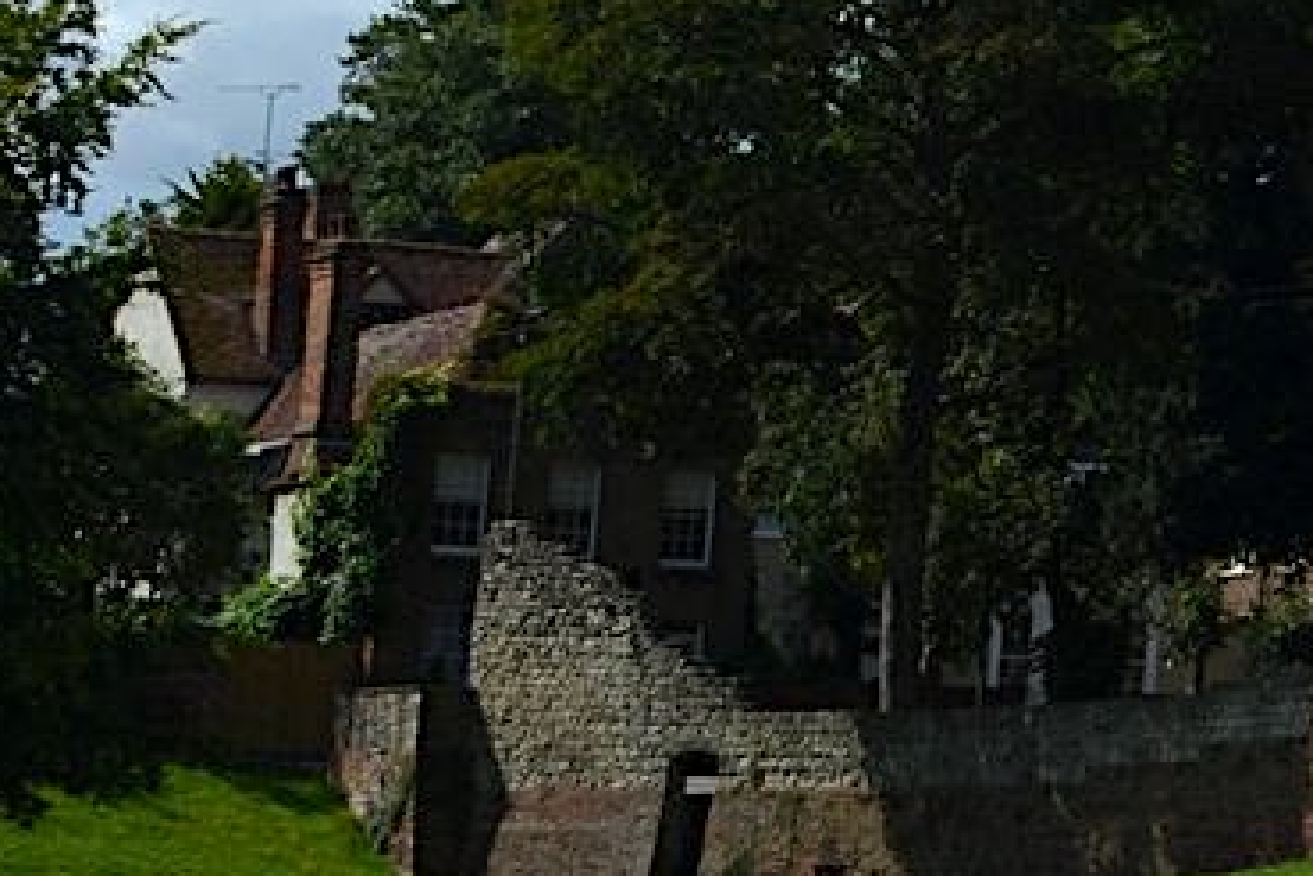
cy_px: -769
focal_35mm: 188
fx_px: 6862
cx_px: 2822
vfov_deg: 7.1
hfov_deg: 10.0
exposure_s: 1/500
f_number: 11
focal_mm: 29
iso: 200
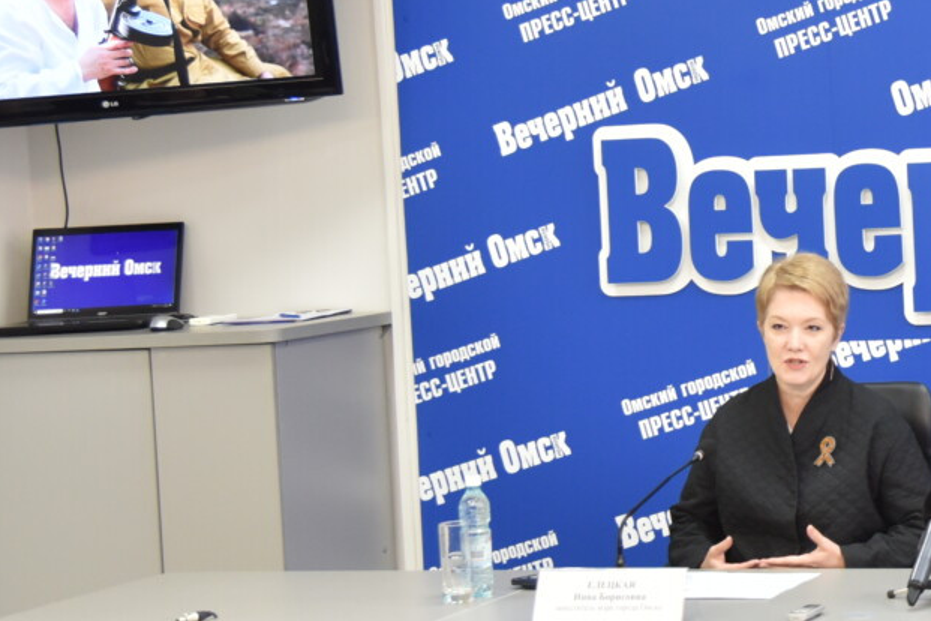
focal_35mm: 98
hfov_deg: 20.0
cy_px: 210
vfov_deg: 13.9
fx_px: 2534
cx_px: 980
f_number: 4
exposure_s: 1/160
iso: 1250
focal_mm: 38
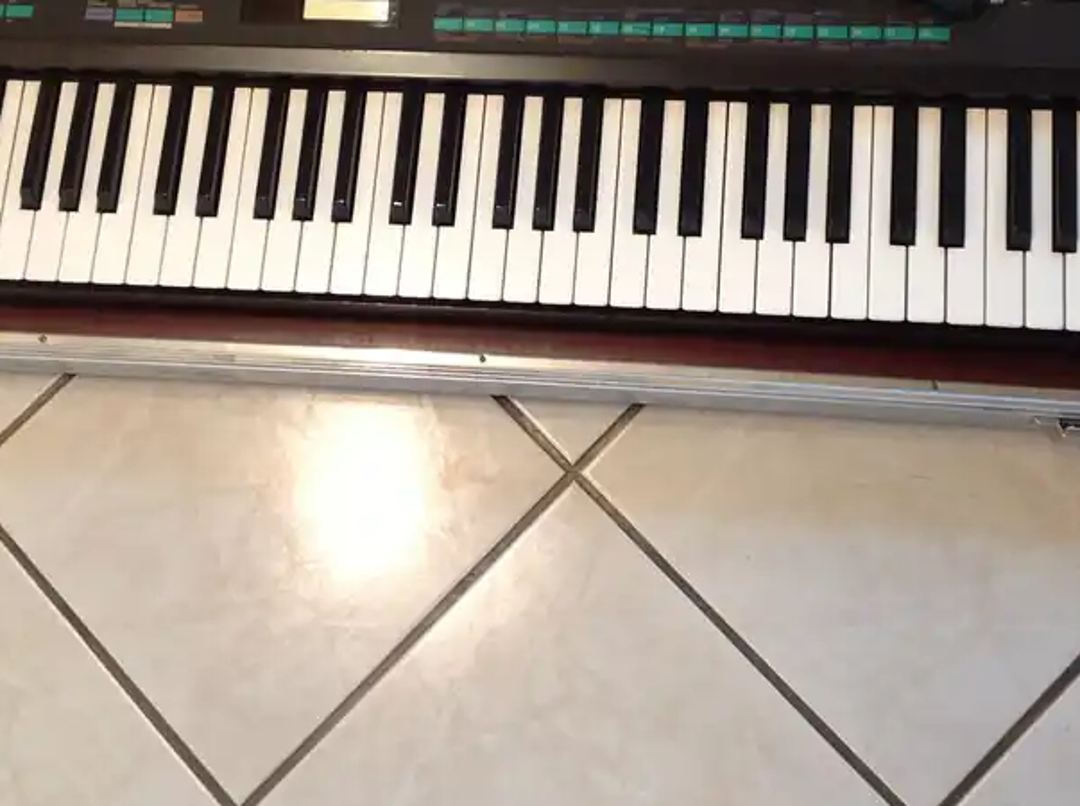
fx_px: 1806
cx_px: 553
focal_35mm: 58
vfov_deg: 24.8
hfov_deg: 33.3
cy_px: 195
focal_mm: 4.28
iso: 160
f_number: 2.4
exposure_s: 1/15
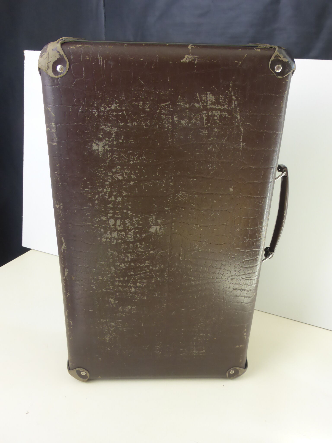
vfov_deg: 60.0
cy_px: 222
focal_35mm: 30
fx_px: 384
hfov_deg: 46.8
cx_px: 166
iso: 250
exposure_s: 1/60
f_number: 3.6
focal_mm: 5.4
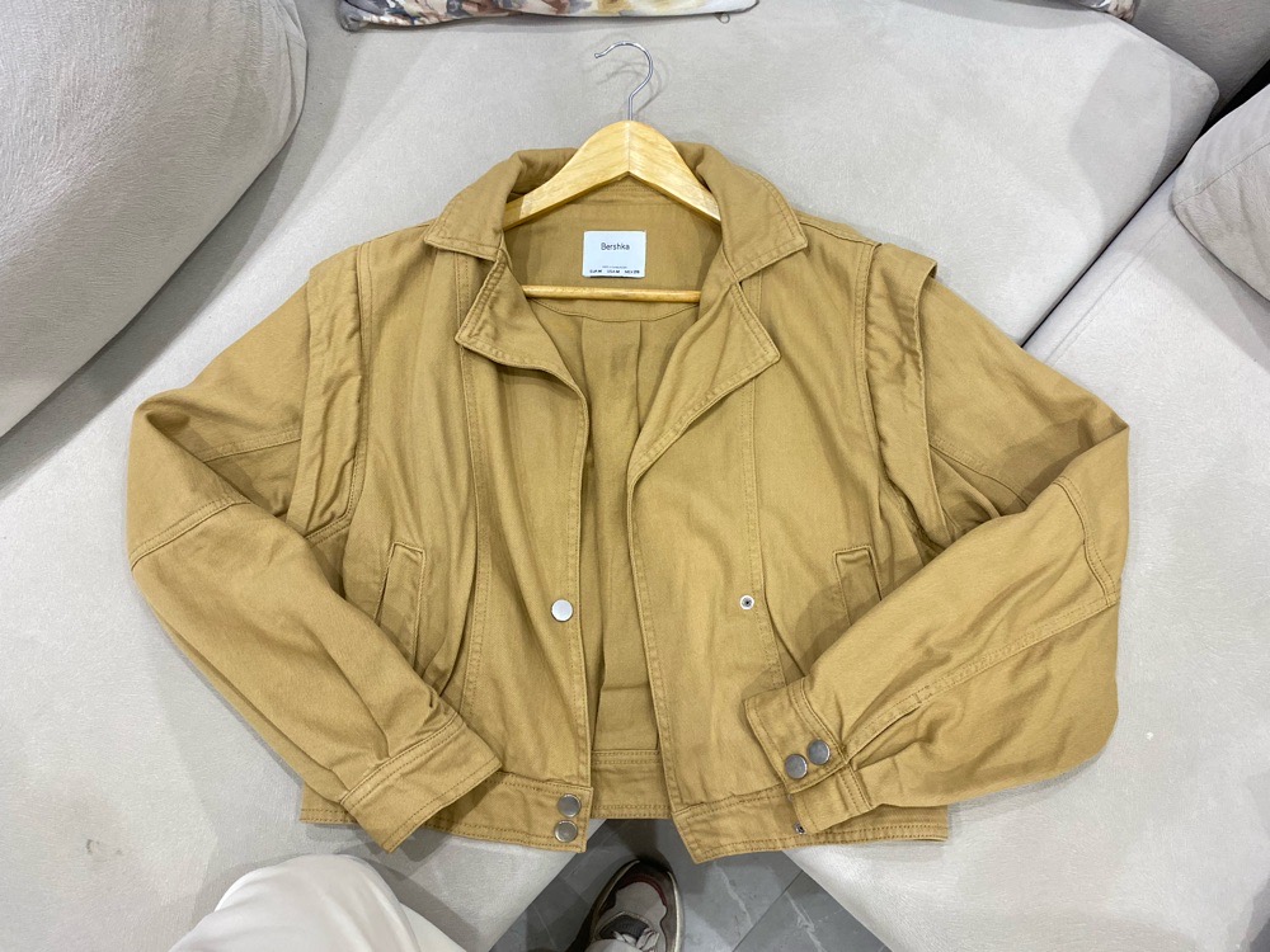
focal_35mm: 26
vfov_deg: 53.1
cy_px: 476
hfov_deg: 67.3
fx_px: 954
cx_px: 635
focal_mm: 4.25
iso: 320
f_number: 1.8
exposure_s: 1/50
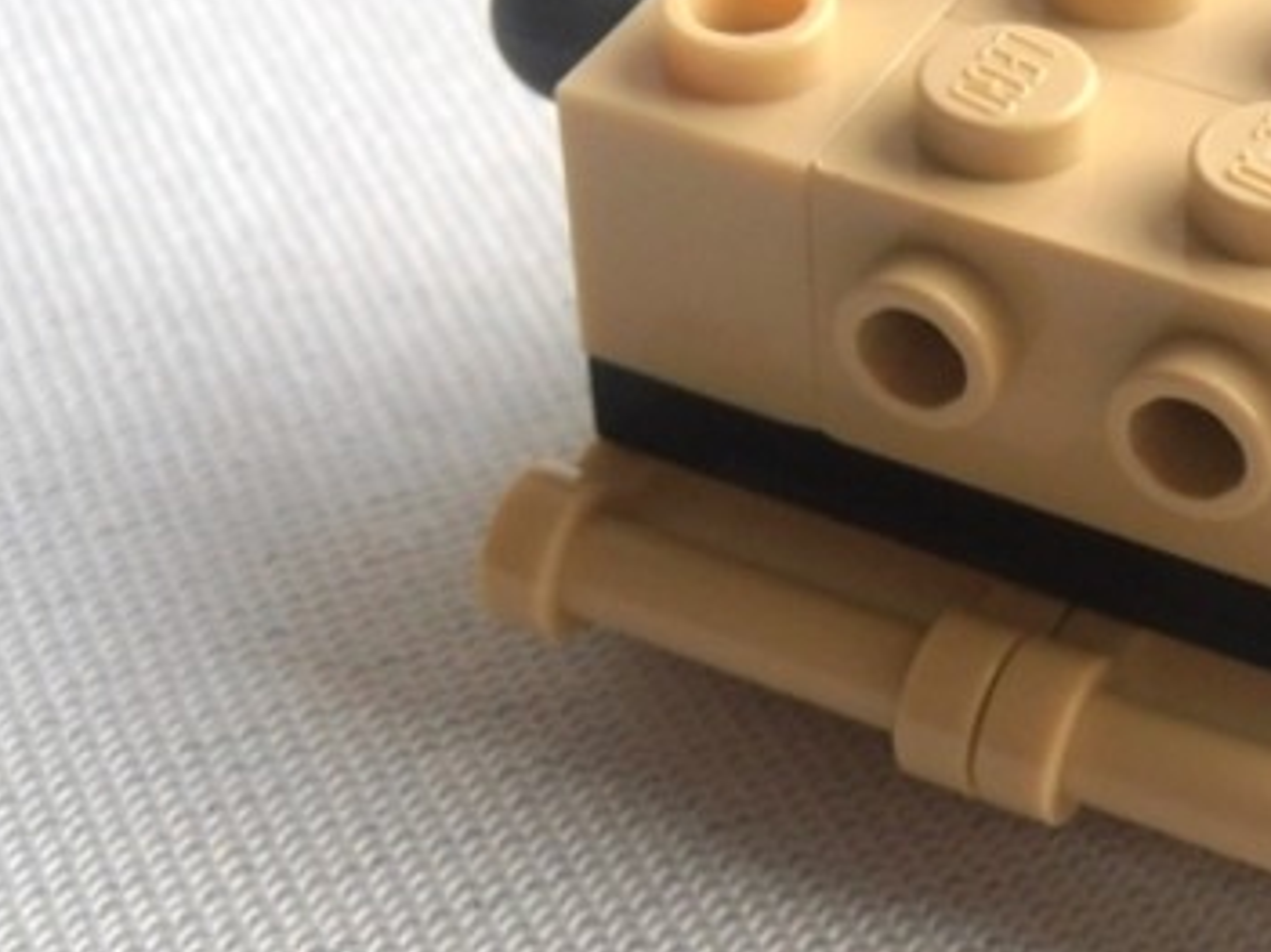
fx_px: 3487
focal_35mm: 95
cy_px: 440
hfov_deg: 20.3
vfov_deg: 15.6
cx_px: 1090
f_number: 3.9
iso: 80
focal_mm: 6.61
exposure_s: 1/60
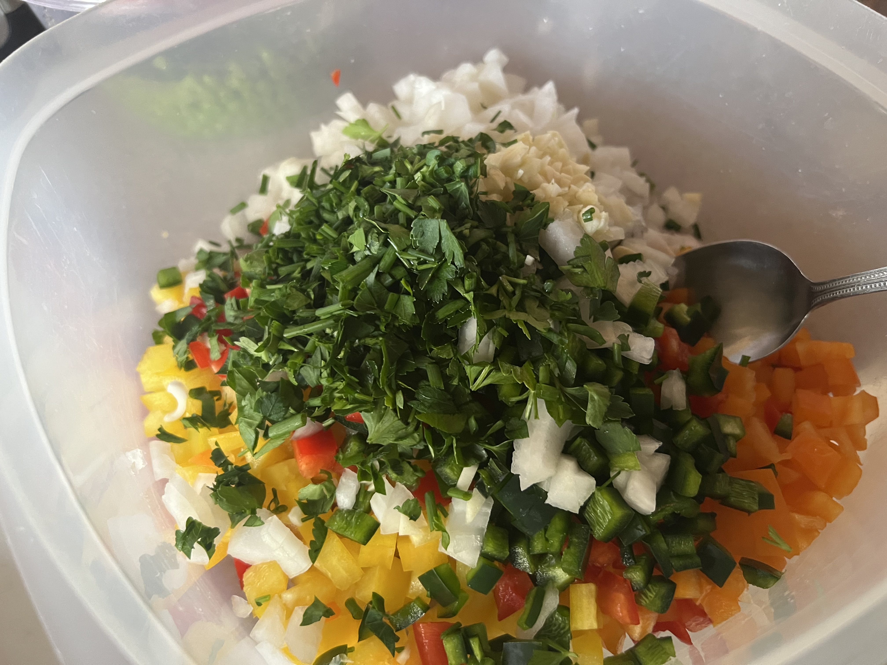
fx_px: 666
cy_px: 332
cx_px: 444
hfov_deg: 67.3
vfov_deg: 53.1
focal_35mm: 26
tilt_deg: -54.0
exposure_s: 1/44
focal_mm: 5.7
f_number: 1.5
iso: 500
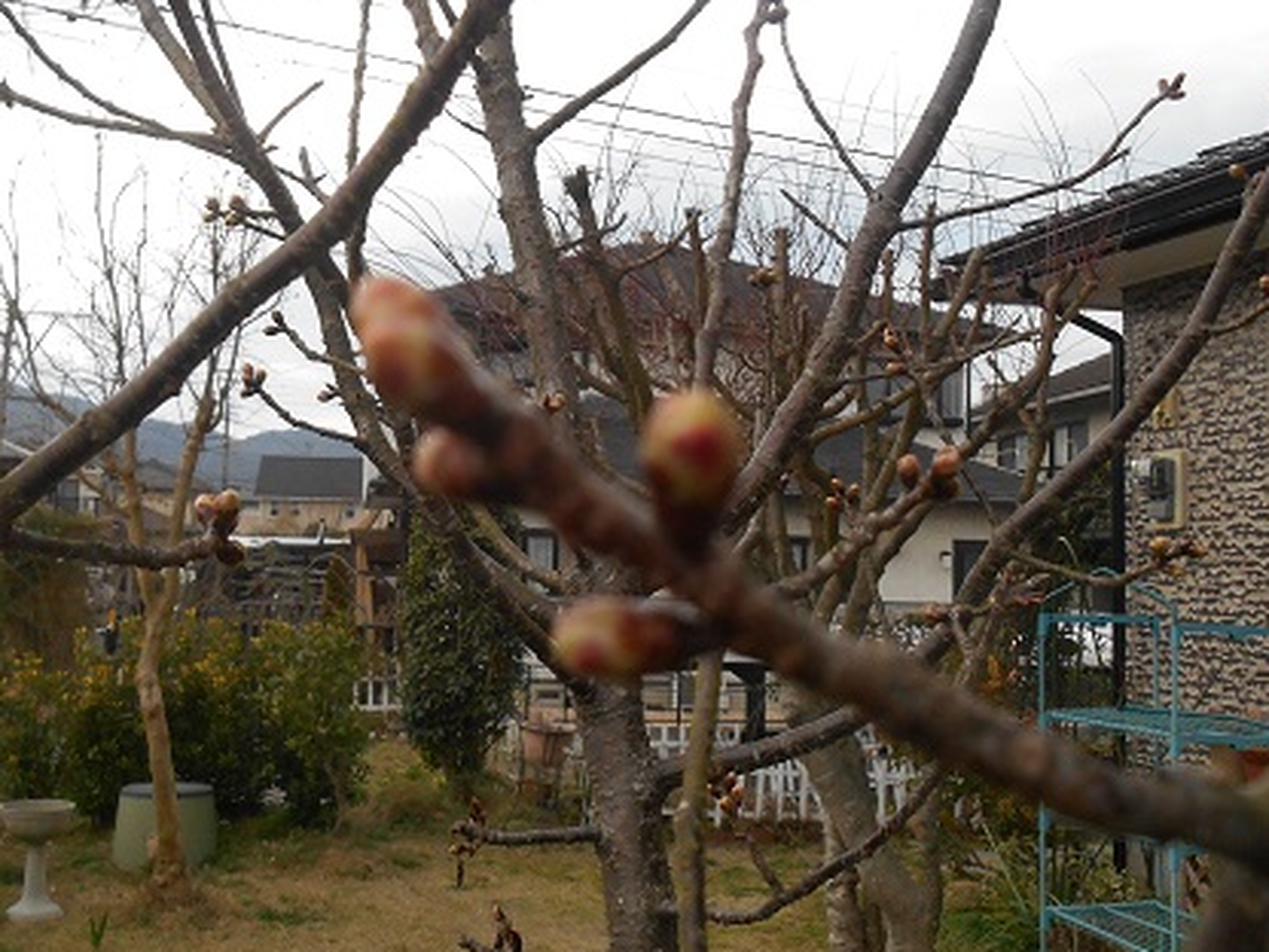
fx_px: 1466
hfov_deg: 46.6
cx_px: 525
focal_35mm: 40
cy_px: 445
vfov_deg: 35.9
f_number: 3.4
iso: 220
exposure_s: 1/250
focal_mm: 4.7
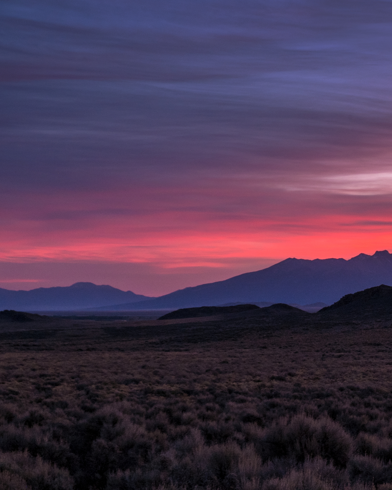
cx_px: 352
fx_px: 1378
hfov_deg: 16.0
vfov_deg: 20.2
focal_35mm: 95
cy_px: 245
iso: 800
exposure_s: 1/30
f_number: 7.1
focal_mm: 44.4
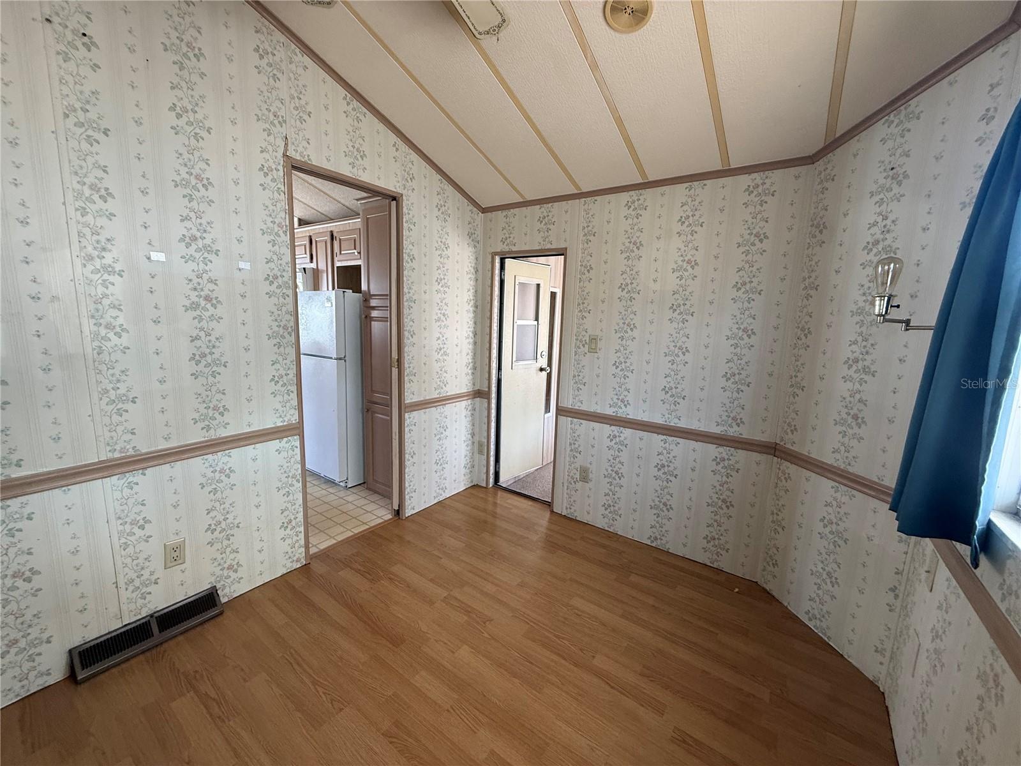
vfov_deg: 85.7
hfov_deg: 102.1
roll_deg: -1.9
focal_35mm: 14
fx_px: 413
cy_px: 383
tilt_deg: -8.5
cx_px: 510
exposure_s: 1/99
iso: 200
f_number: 2.2
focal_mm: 2.22
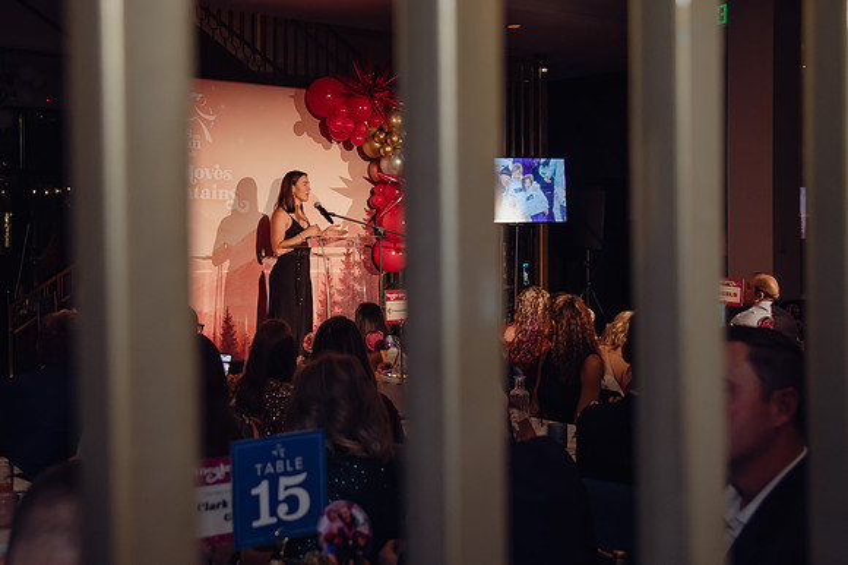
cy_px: 253
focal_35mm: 50
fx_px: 1184
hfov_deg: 39.3
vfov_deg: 26.8
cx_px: 340
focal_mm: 38
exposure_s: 1/320
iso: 3200
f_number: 4
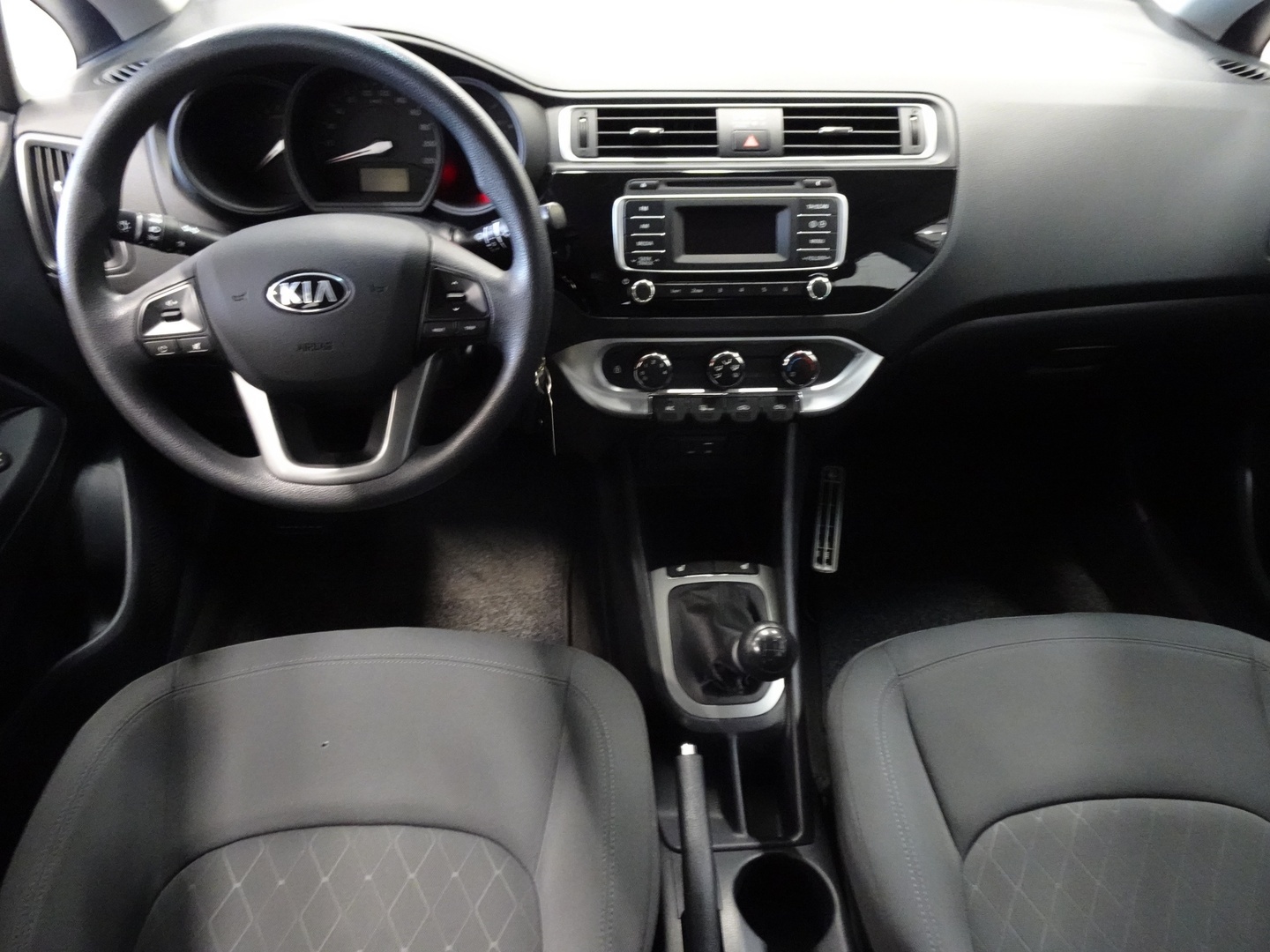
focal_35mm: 24
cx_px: 635
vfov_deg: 56.8
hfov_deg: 71.6
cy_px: 476
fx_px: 881
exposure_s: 1/8
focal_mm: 4.25
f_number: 3.5
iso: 1250
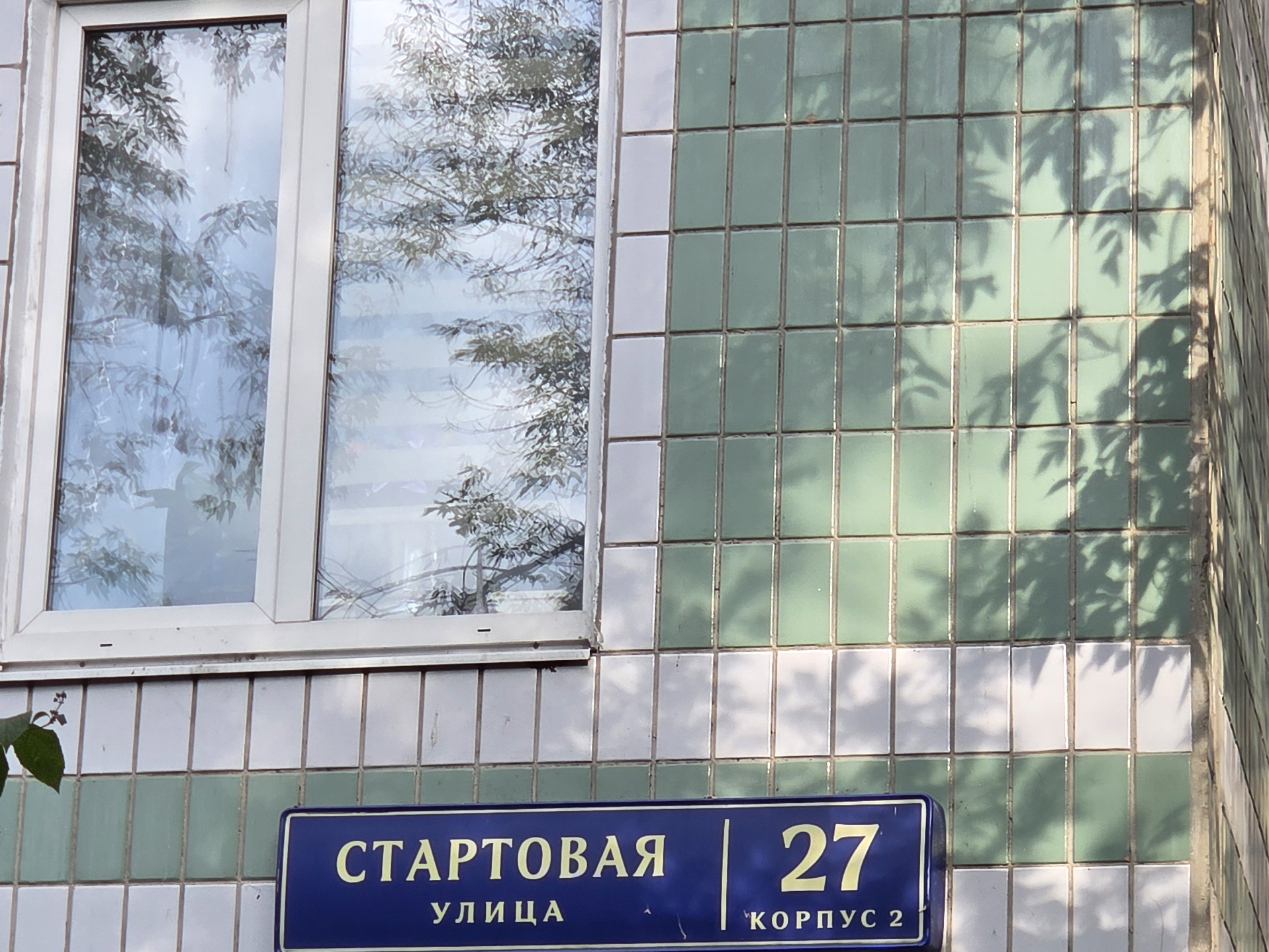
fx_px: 5279
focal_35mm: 144
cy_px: 901
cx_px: 605
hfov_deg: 13.7
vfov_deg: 10.2
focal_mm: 7
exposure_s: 1/338
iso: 25
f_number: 2.4
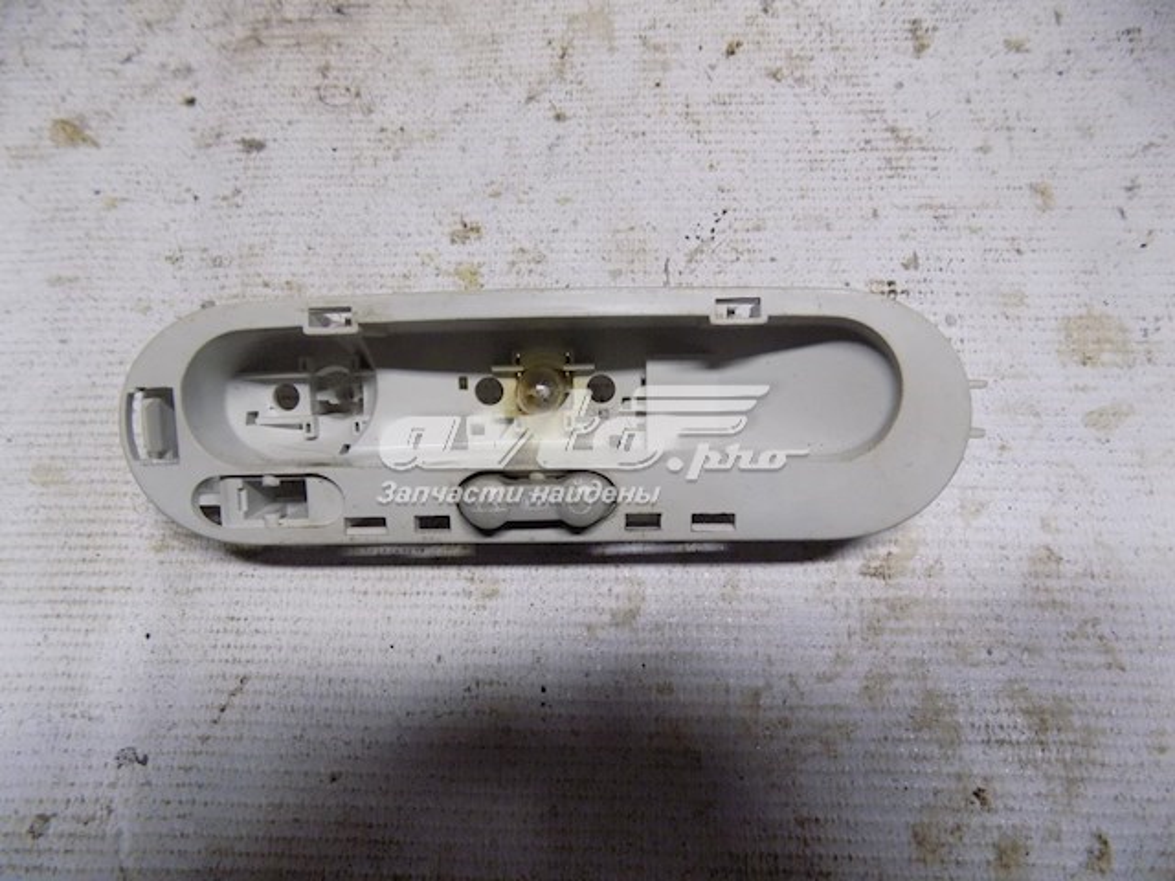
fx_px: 781
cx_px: 588
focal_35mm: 23
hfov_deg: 73.9
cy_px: 440
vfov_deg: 58.9
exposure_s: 1/30
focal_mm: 4
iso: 280
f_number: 3.1
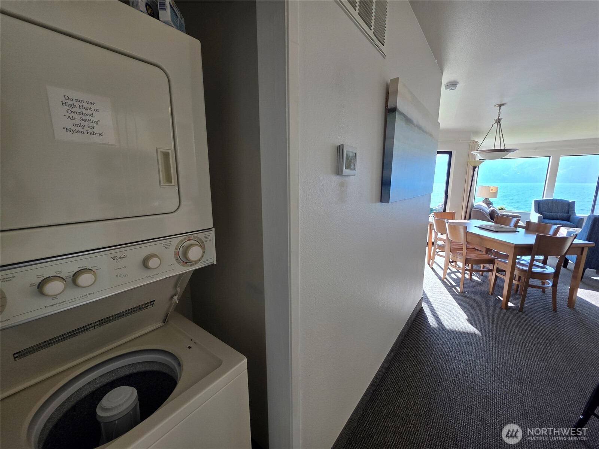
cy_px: 224
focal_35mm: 13
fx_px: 225
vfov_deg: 89.9
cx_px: 300
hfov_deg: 106.2
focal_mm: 2.2
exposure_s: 1/120
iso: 40
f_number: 1.9
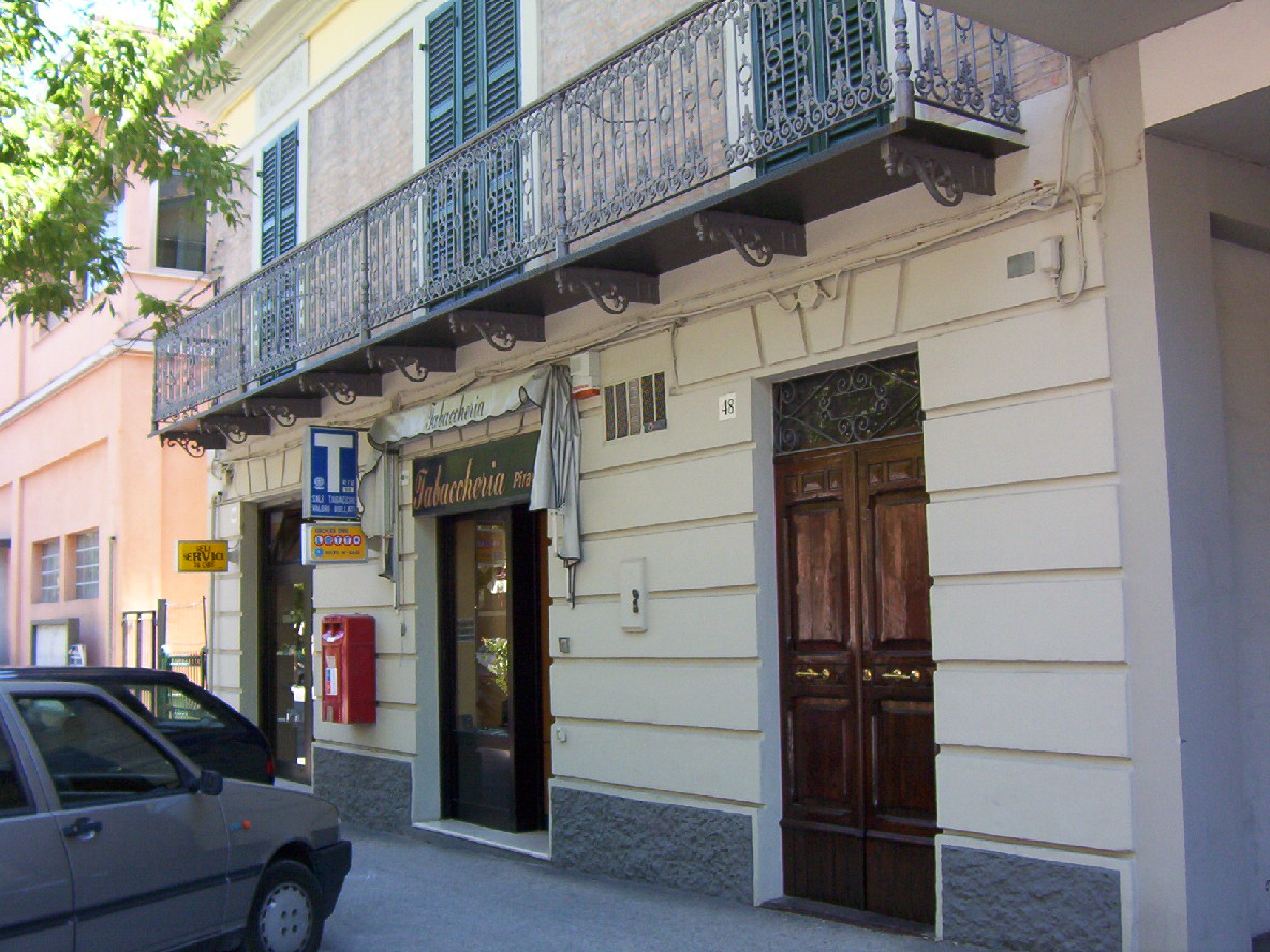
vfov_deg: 39.7
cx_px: 635
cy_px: 476
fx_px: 1321
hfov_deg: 51.4
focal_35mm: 36
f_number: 2.76
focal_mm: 5.54
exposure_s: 1/222
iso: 100
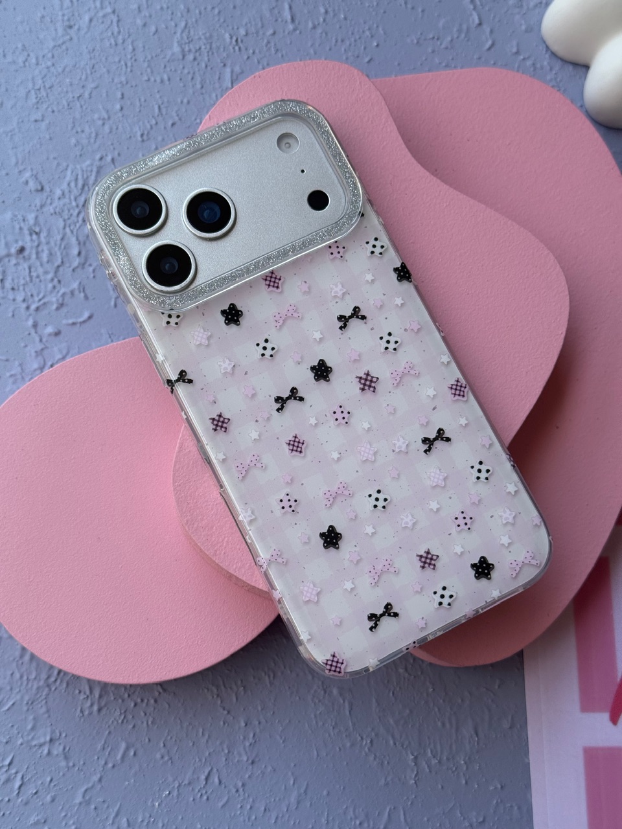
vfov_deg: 39.7
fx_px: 1150
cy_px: 414
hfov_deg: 30.3
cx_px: 311
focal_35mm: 48
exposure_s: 1/1575
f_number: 1.78
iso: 64
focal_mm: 6.76
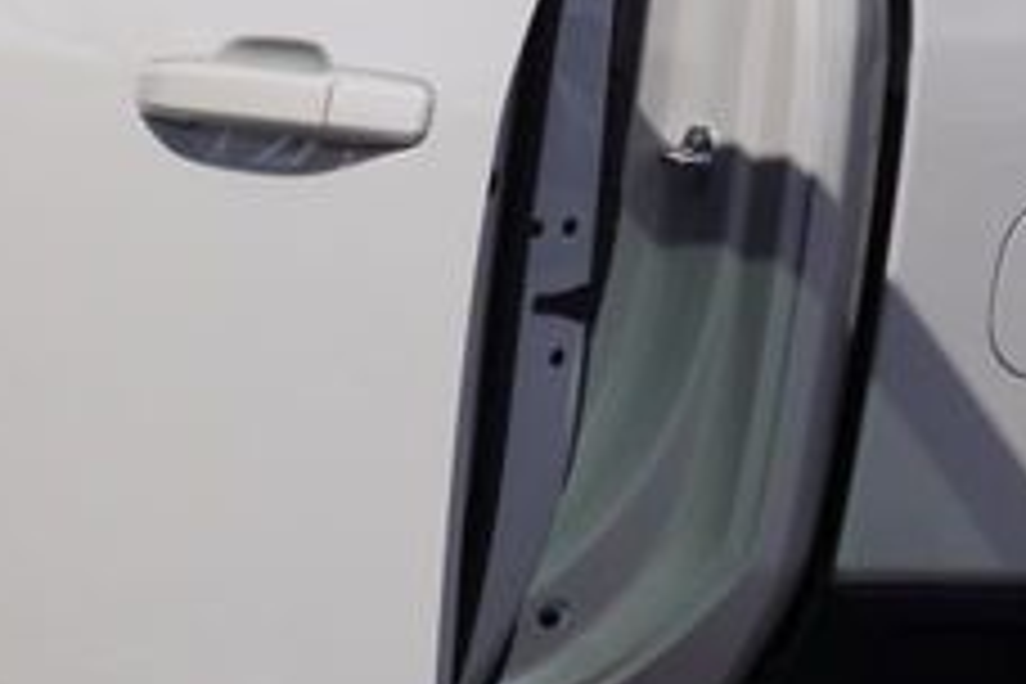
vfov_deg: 12.7
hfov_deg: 14.9
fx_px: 3078
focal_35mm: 108
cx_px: -1107
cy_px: 342
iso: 100
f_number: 10
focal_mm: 16
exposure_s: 1/250
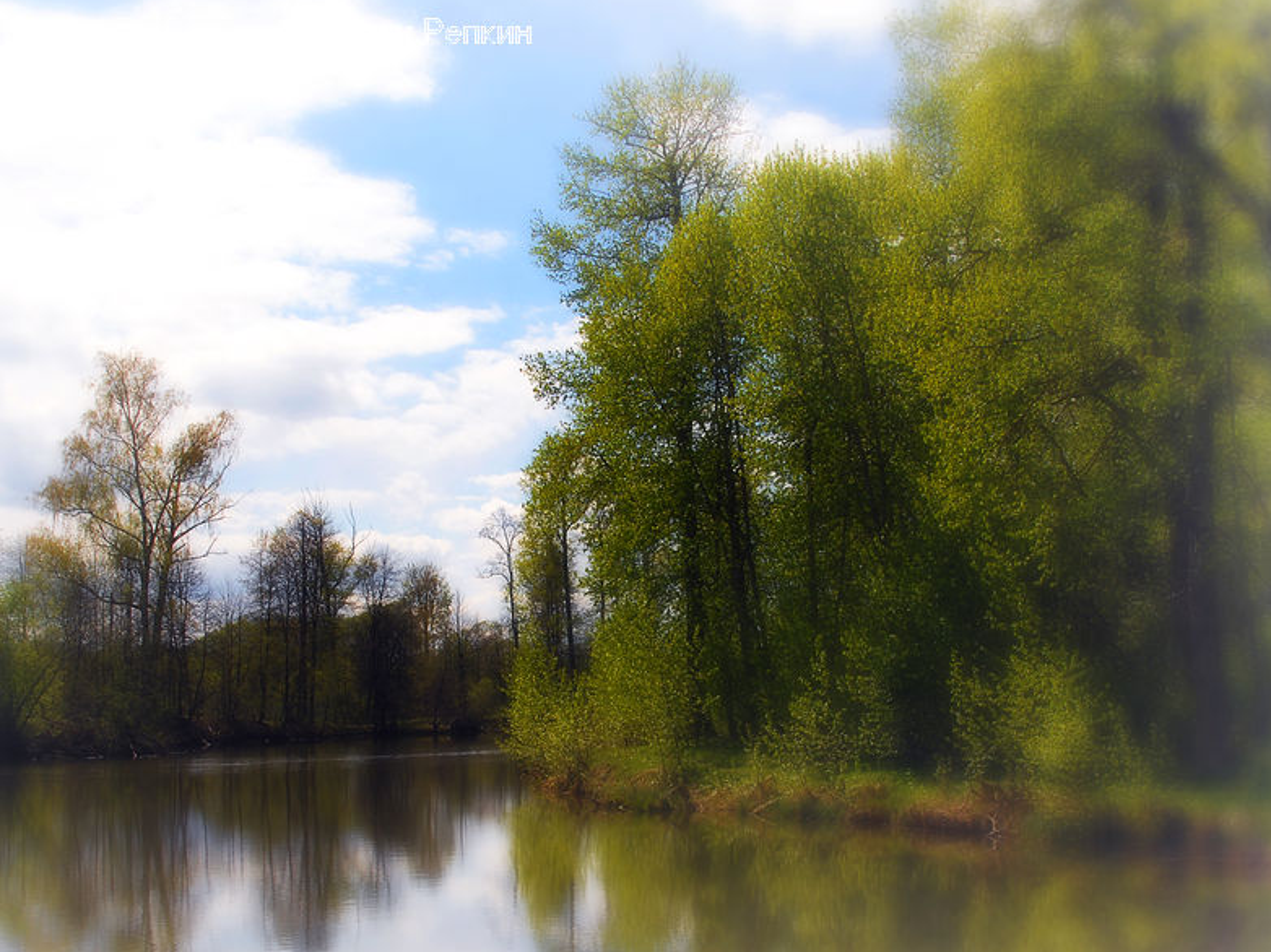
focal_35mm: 42
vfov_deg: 34.7
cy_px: 482
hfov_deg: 45.2
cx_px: 614
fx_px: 1525
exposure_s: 1/250
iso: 160
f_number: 9
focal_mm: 25
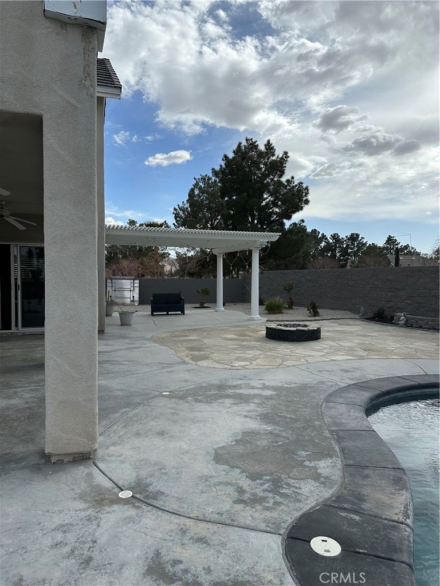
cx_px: 220
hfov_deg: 56.8
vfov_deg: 71.6
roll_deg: -0.7
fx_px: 407
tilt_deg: -0.4
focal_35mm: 24
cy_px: 293
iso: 80
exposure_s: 1/8197
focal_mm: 6.86
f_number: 1.78
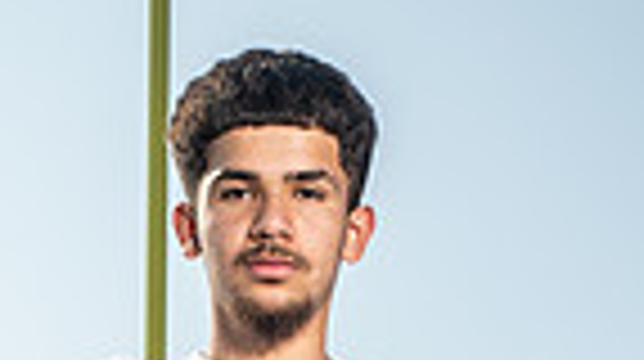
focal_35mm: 132
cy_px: 954
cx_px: 243
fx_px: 2251
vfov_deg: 8.2
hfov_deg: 16.3
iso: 100
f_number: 6.3
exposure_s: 1/400
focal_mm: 40
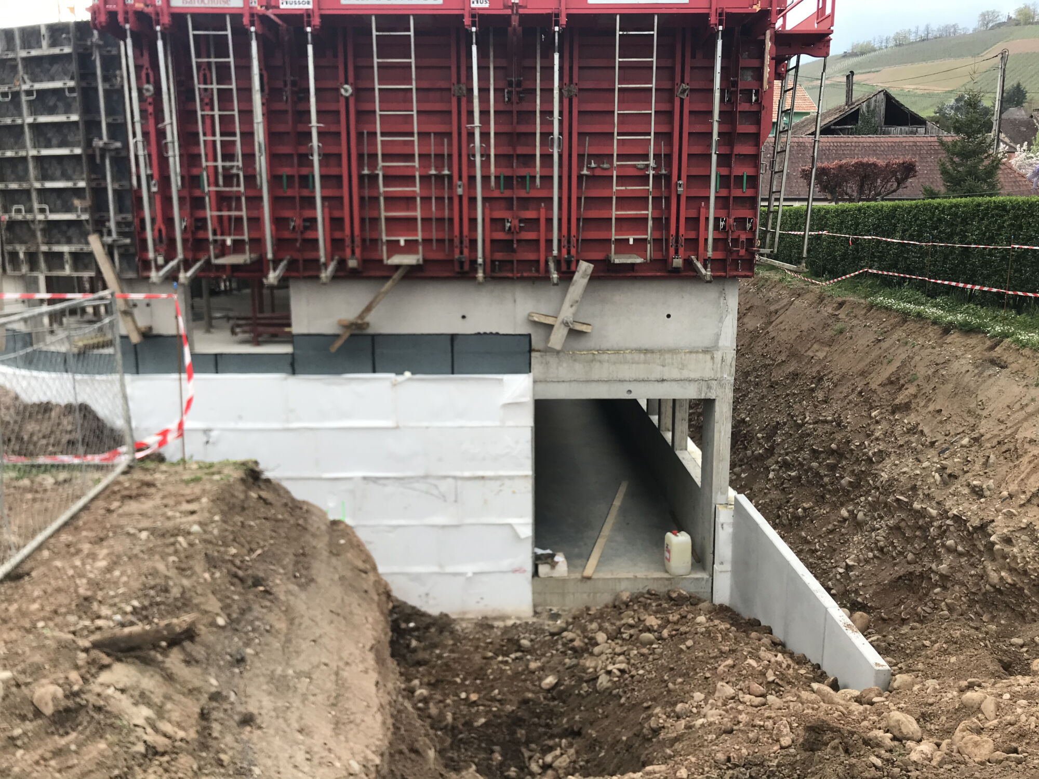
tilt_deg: -11.0
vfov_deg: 49.7
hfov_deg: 63.4
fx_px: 840
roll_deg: -0.3
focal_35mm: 28
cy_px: 390
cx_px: 520
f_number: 1.8
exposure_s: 1/669
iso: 20
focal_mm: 3.99
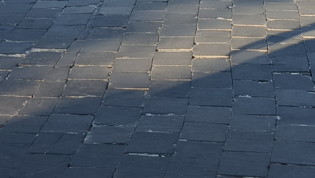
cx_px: 212
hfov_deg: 18.7
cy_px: -194
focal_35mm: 114
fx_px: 952
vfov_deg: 9.8
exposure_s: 1/104
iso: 50
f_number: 1.7
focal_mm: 5.25
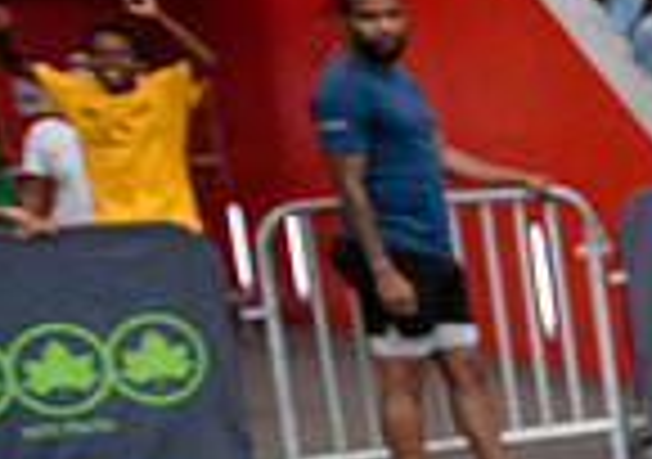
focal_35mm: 129
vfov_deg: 10.7
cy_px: 628
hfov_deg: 11.7
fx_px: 2377
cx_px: 1729
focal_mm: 24
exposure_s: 1/1000
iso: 6400
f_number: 3.5
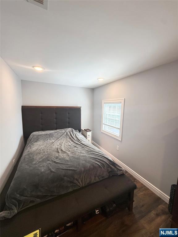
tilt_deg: -6.2
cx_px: 89
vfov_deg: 102.1
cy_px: 118
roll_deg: -0.6
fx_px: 96
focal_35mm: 14
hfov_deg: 85.7
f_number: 2.2
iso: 80
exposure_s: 1/120
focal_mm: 2.22
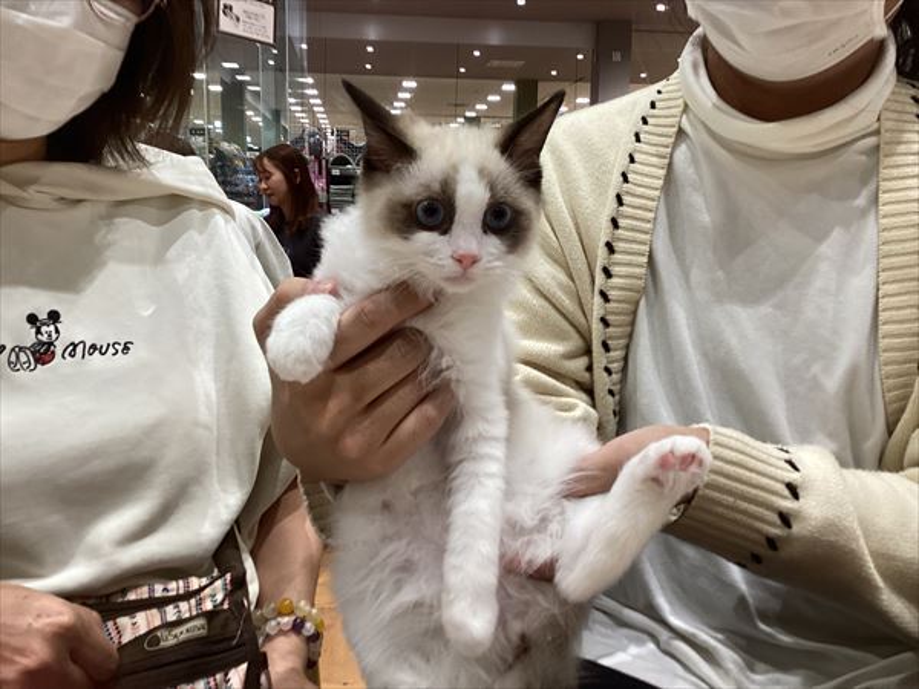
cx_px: 460
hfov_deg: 58.4
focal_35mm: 31
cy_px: 344
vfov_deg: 45.4
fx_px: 823
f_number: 2.4
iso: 80
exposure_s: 1/50
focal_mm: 3.3
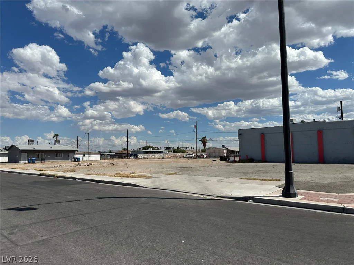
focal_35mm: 24
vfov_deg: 56.8
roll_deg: +2.6
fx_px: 245
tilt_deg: +3.5
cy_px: 132
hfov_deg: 71.6
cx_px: 177
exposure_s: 1/9709
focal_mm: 6.86
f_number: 1.78
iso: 80
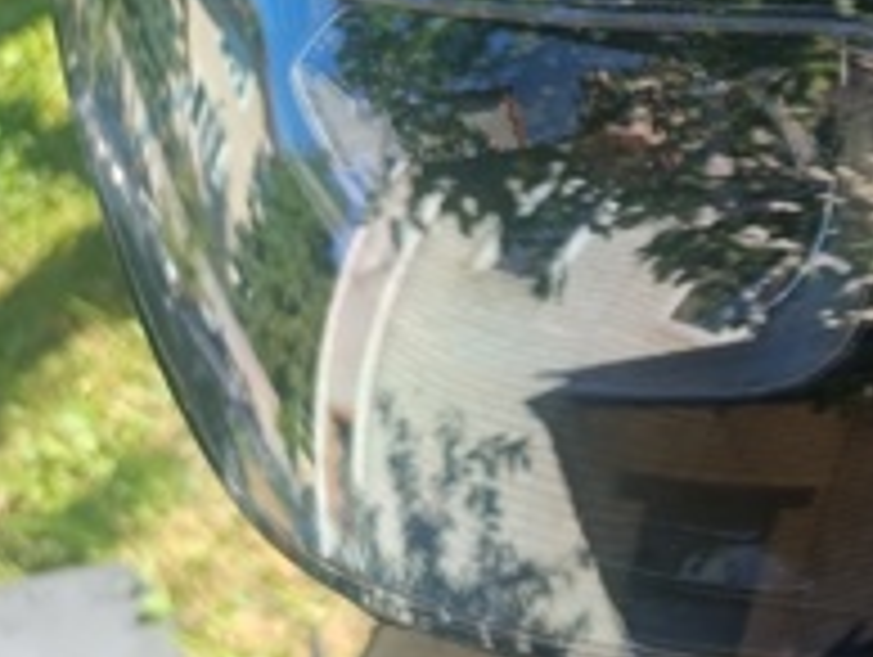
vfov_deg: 18.7
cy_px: 313
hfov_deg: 20.3
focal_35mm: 79
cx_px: 1390
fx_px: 1995
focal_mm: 6.14
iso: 59
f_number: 1.65
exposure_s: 1/100
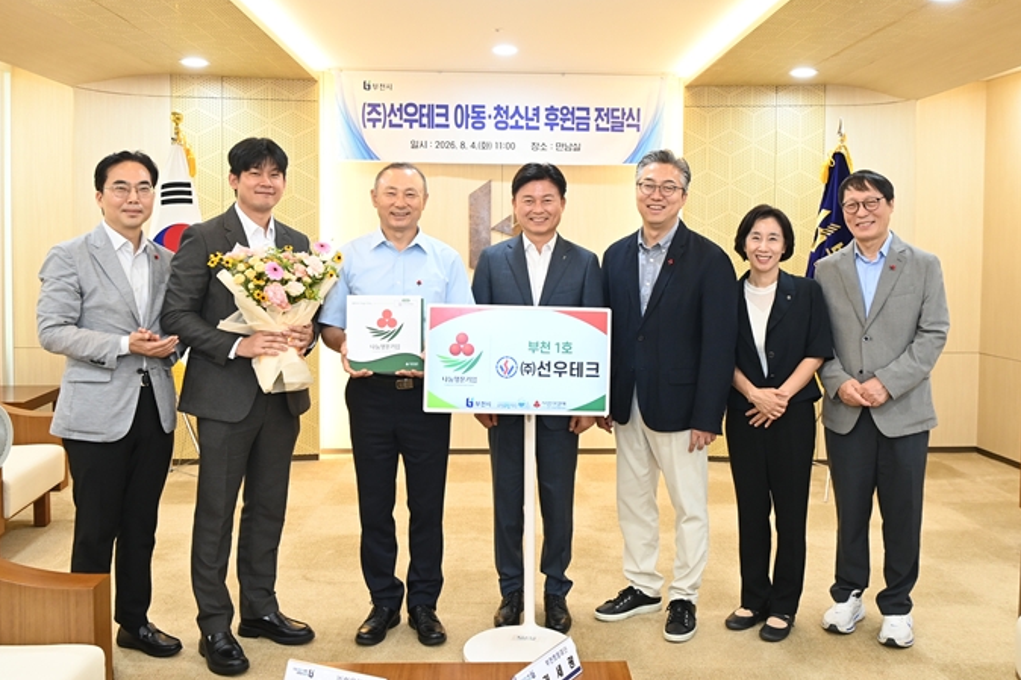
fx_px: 766
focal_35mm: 27
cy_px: 331
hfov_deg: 67.4
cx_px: 507
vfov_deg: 47.9
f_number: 6.3
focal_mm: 26
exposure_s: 1/100
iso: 2500
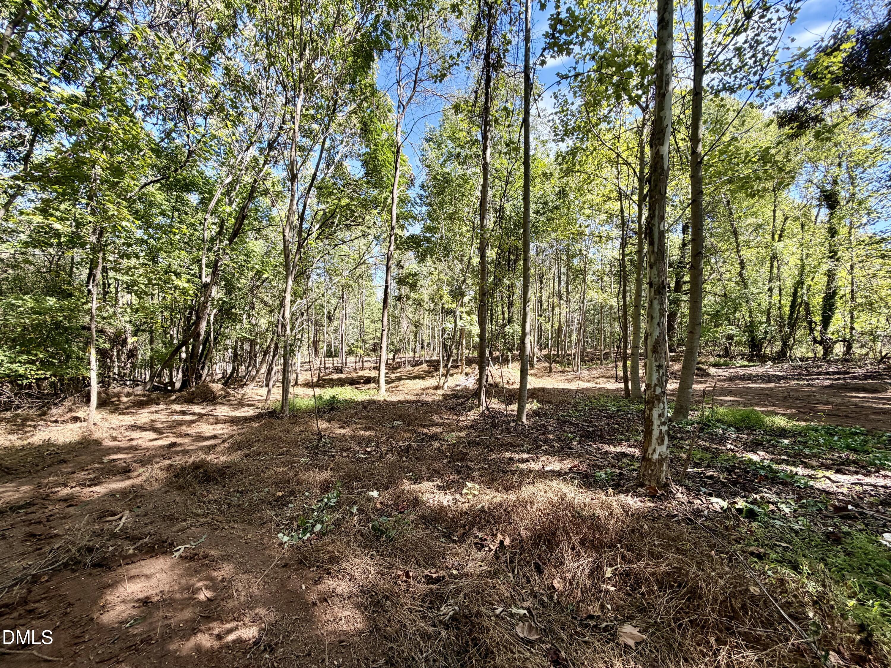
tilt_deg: +0.2
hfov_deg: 102.1
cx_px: 446
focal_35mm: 14
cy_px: 334
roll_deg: -0.8
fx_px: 360
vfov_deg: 85.7
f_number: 2.2
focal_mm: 2.22
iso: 40
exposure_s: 1/171
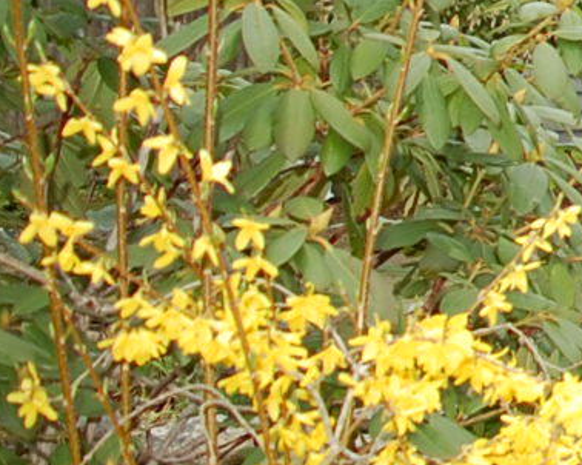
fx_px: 2600
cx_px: 1658
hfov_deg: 10.0
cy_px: -168
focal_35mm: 151
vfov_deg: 10.0
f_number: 3.5
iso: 200
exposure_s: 1/500
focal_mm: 18
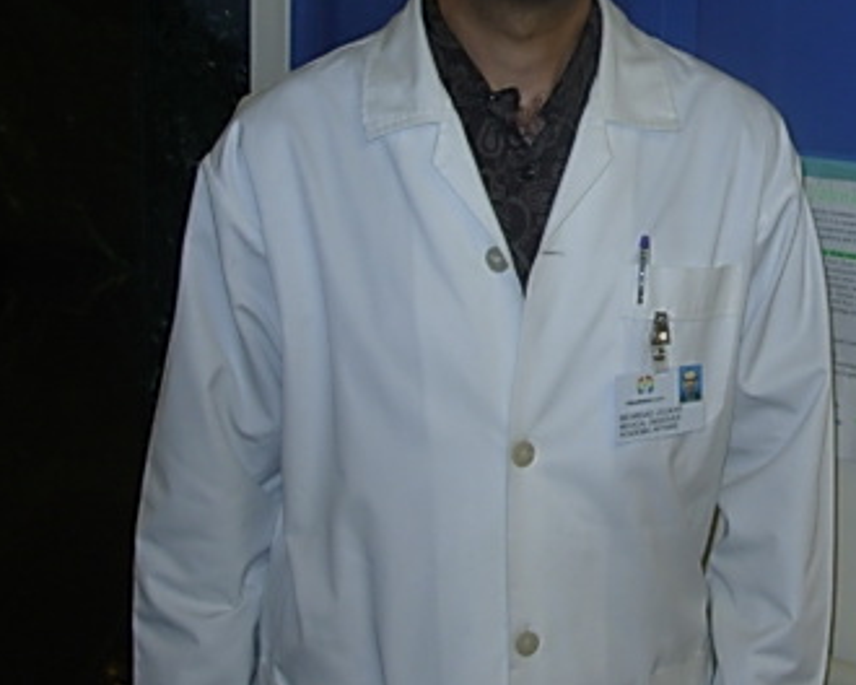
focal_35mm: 72
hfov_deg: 25.5
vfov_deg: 21.1
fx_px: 1824
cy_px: 156
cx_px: 781
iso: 50
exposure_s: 1/32
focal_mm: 6.3
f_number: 2.9
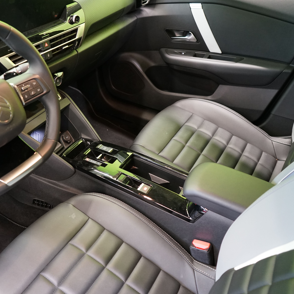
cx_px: 92
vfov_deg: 44.9
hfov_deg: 44.1
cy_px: 147
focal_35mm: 37
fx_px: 356
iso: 2500
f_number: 4
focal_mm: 29
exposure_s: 1/20
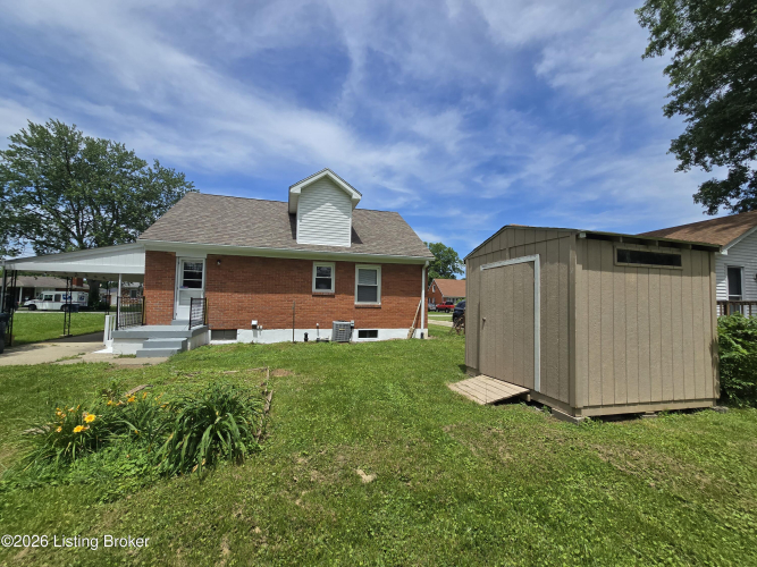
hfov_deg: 106.2
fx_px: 284
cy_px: 284
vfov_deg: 89.9
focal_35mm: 13
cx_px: 378
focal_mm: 2.2
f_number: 2.2
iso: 50
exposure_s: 1/3168
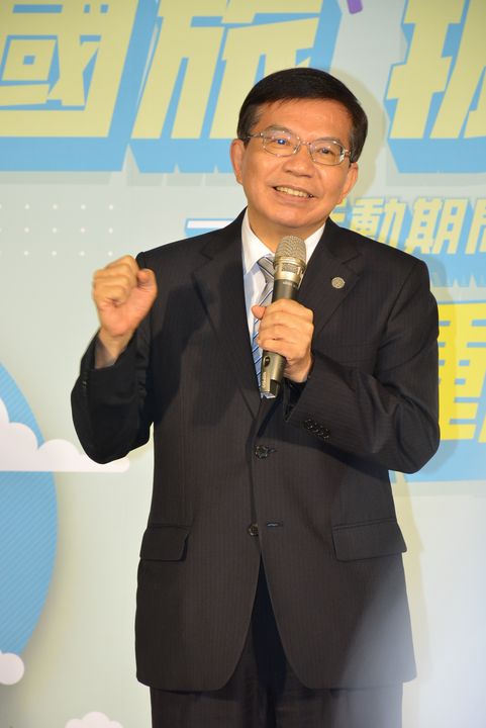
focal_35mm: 210
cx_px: 243
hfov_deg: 6.6
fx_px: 4246
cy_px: 364
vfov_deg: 9.8
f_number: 8
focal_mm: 140
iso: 1600
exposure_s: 1/100
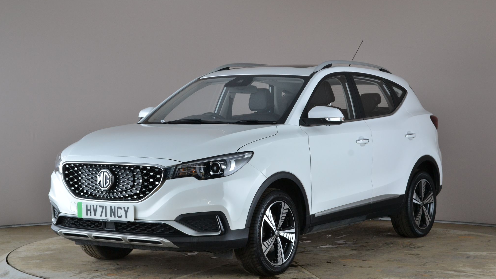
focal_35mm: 76
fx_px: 1000
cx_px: 248
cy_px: 152
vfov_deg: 15.9
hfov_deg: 27.9
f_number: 11
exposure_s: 1/13
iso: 560
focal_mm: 48
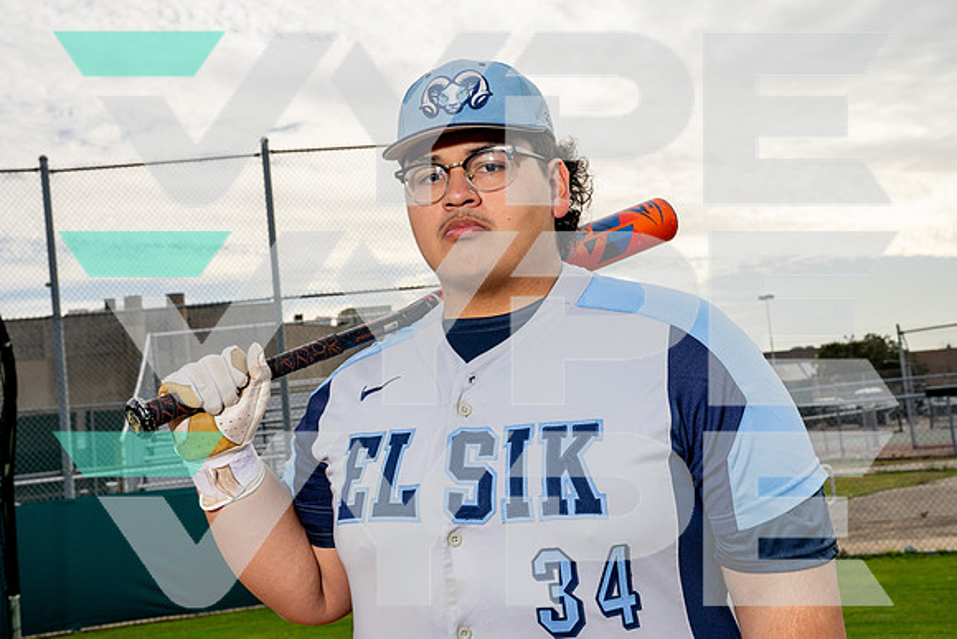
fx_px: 1329
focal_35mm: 50
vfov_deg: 27.0
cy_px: 320
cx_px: 478
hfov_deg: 39.6
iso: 160
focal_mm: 50
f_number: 11
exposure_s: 1/250
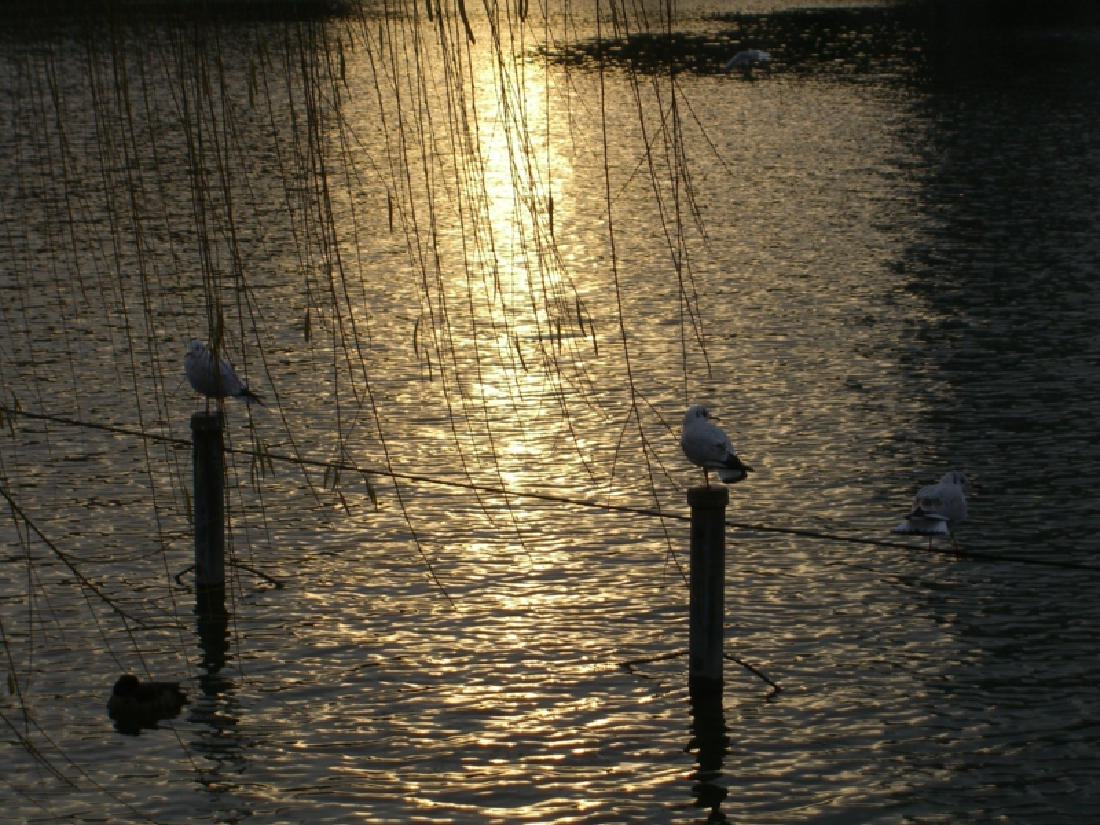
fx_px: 3623
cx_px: 550
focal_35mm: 114
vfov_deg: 13.0
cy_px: 412
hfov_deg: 17.3
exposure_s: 1/250
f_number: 5.1
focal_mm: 23.7
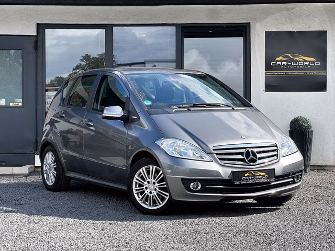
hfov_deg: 25.3
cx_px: 168
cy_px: 126
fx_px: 745
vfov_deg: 19.1
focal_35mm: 77
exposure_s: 1/330
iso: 32
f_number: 2.8
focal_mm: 9
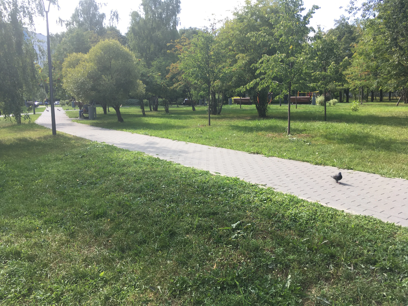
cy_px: 153
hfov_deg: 61.7
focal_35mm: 29
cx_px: 204
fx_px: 342
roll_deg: +2.9
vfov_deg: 48.2
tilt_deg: -7.1
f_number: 2.2
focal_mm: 4.15
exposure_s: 1/319
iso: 25
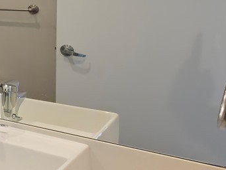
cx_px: -250
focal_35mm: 61
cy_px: -11
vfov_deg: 22.8
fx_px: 398
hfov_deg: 18.0
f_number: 1.9
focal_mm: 2.2
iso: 80
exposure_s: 1/120
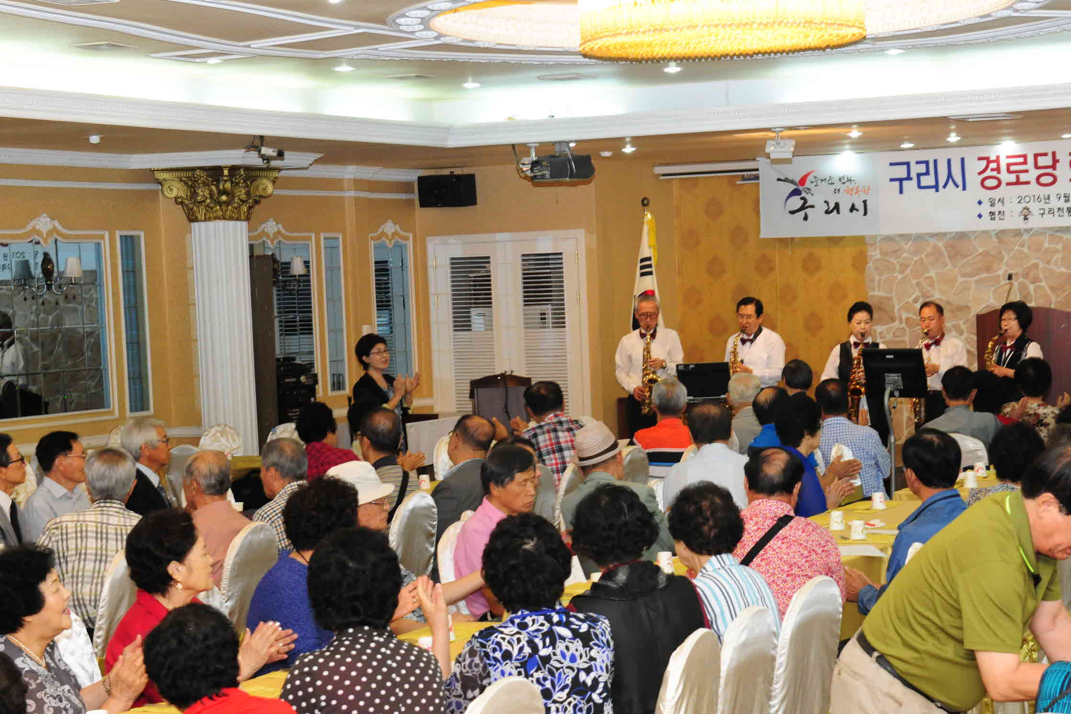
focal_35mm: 81
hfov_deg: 25.0
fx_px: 2409
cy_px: 438
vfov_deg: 16.8
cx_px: 700
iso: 1600
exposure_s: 1/60
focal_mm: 60
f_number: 7.1
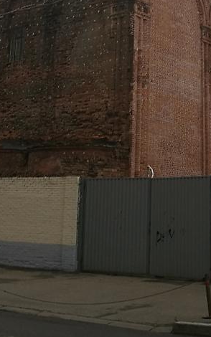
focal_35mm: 73
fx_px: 671
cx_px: 157
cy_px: 39
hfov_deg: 17.8
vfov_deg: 27.3
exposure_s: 1/128
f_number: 2.2
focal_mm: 4.5
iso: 50
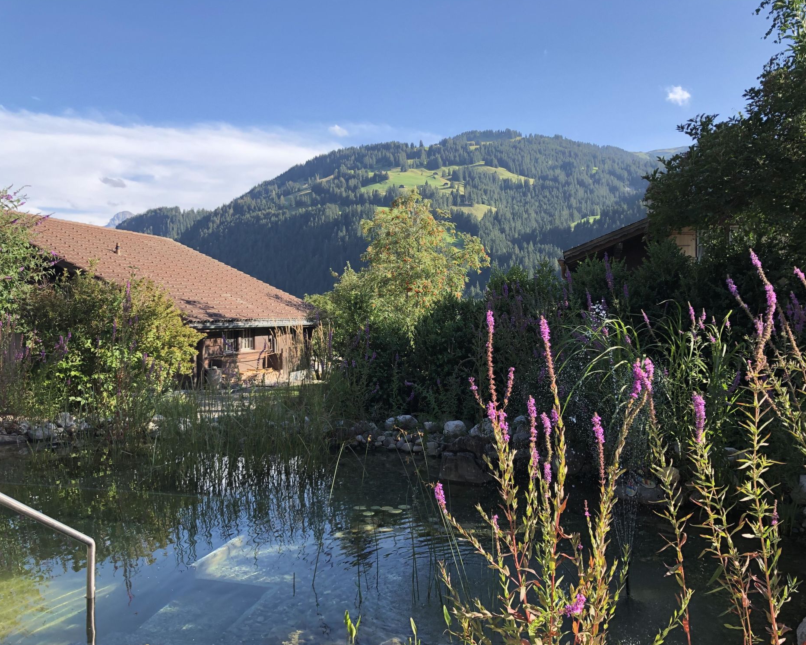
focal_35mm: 30
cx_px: 440
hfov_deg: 58.7
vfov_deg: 48.5
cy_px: 326
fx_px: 716
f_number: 1.8
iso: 20
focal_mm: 3.99
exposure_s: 1/571
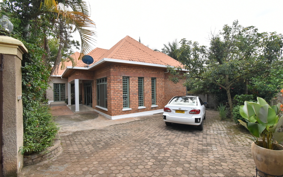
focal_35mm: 16
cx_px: 141
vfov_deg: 71.3
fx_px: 123
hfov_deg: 97.8
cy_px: 90
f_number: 8
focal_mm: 10
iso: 800
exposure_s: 1/500
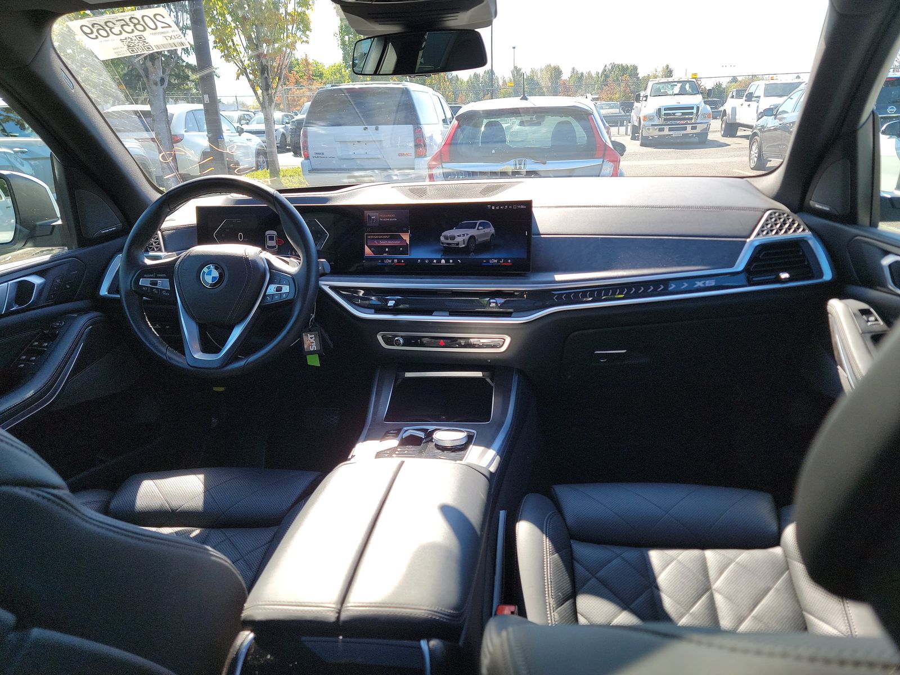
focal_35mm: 24
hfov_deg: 71.6
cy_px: 338
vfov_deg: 56.8
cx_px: 450
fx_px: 624
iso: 50
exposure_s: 1/144
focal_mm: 6.7
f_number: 1.8
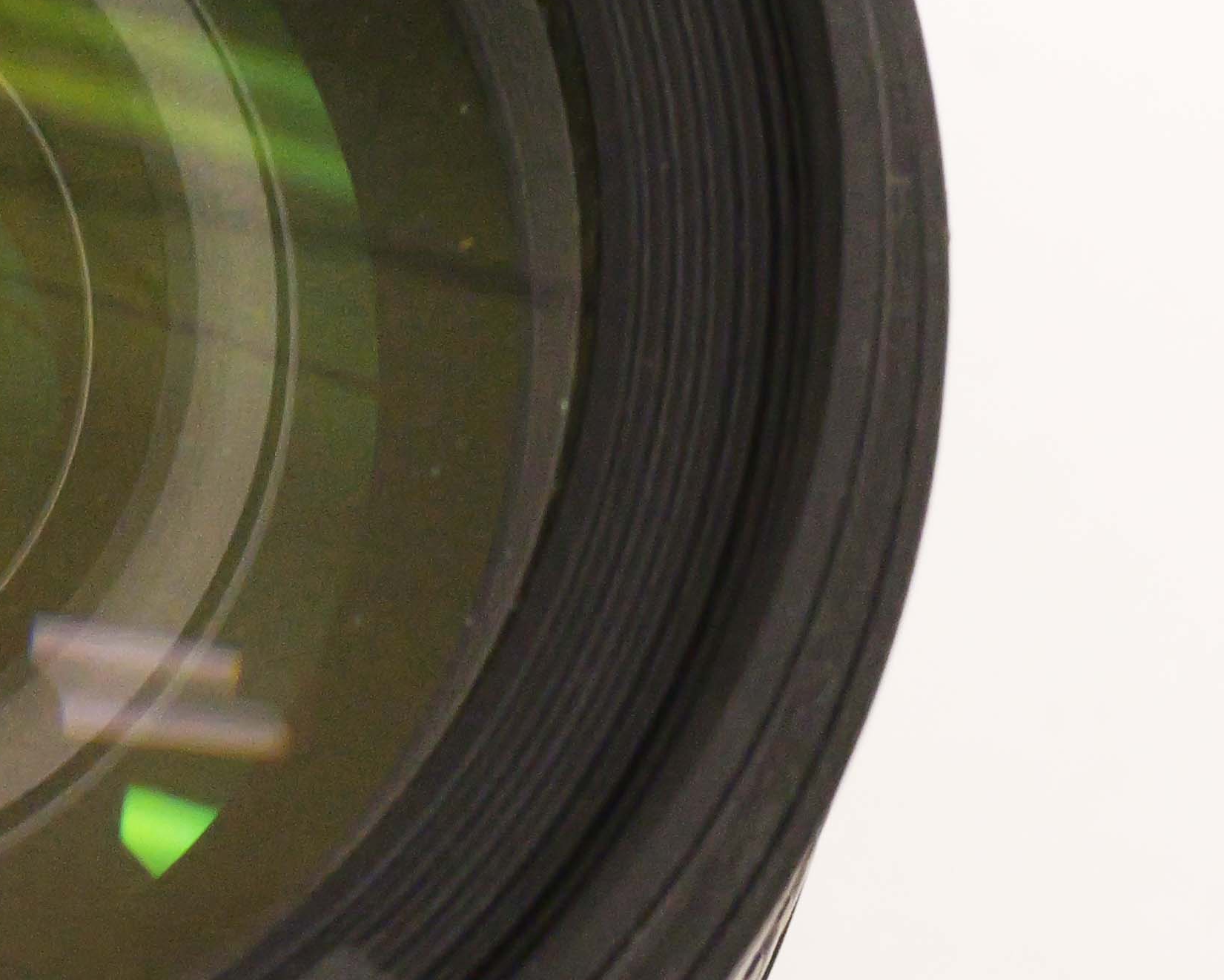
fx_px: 7427
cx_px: -217
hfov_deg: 9.3
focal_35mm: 205
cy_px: 452
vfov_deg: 7.5
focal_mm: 30
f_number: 8
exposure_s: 1/80
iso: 1600
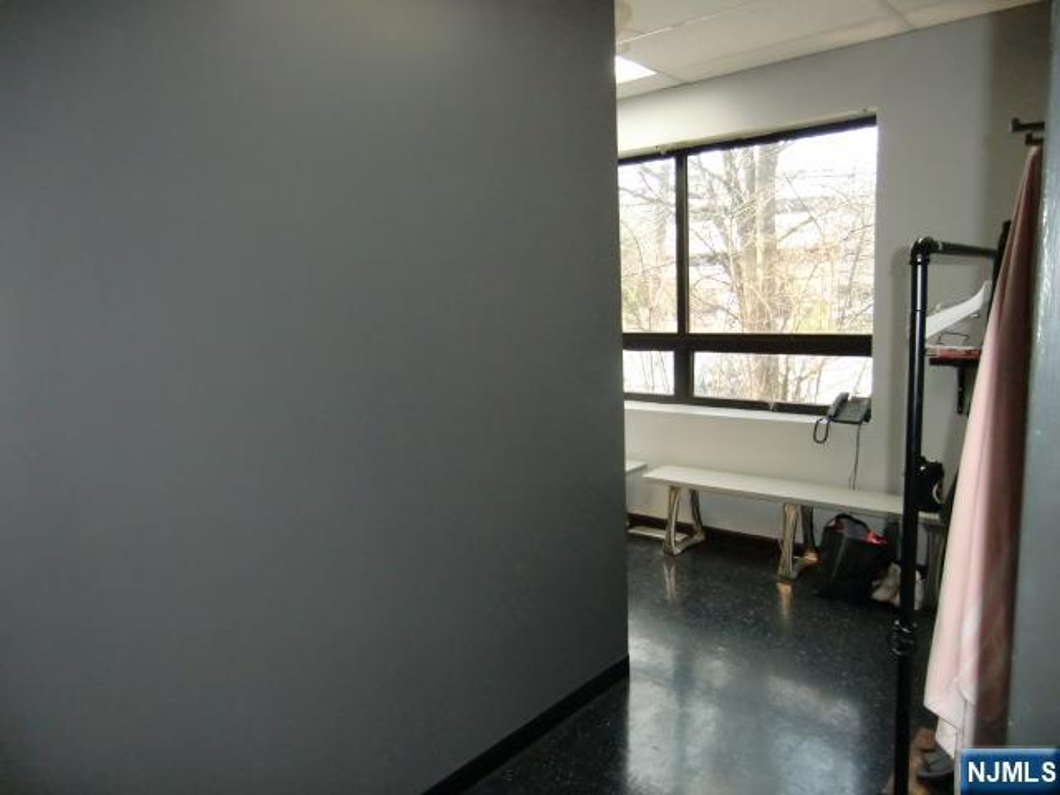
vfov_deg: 56.8
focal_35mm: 24
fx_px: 735
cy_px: 398
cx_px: 530
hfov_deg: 71.6
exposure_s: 1/30
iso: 400
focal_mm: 4.3
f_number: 3.2
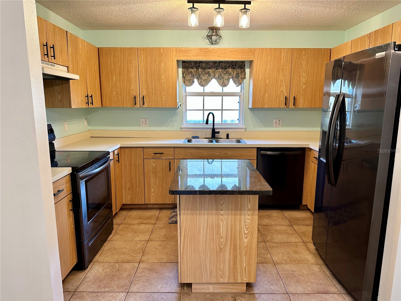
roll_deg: -0.5
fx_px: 278
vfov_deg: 56.8
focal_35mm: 24
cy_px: 150
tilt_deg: -9.4
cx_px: 200
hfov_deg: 71.6
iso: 125
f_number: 1.78
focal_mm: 6.86
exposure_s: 1/60
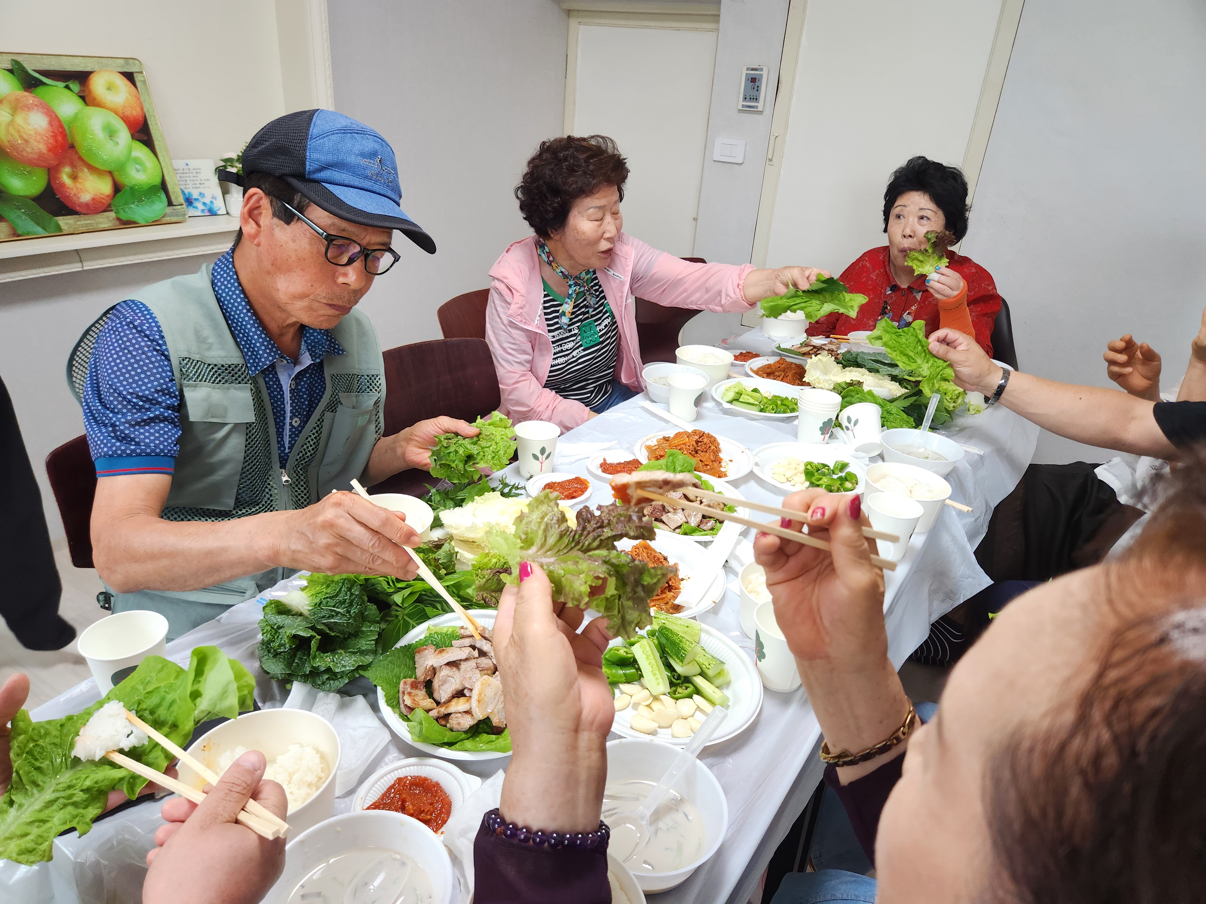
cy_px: 452
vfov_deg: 58.9
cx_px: 603
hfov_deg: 73.9
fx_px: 801
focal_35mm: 23
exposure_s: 1/120
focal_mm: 5.4
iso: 160
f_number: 1.8
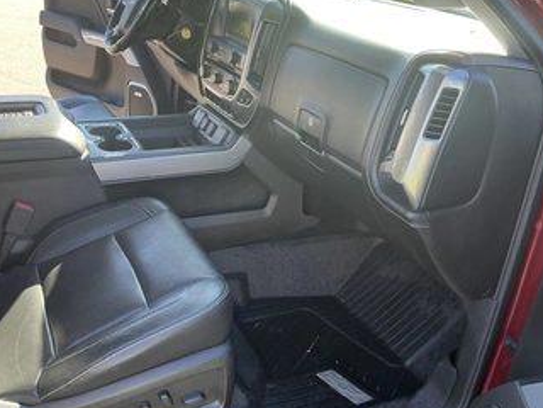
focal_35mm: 35
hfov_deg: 52.4
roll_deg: -3.6
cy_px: 192
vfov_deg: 40.7
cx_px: 226
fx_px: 549
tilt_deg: -26.9
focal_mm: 3
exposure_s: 1/122
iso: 32
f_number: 1.8
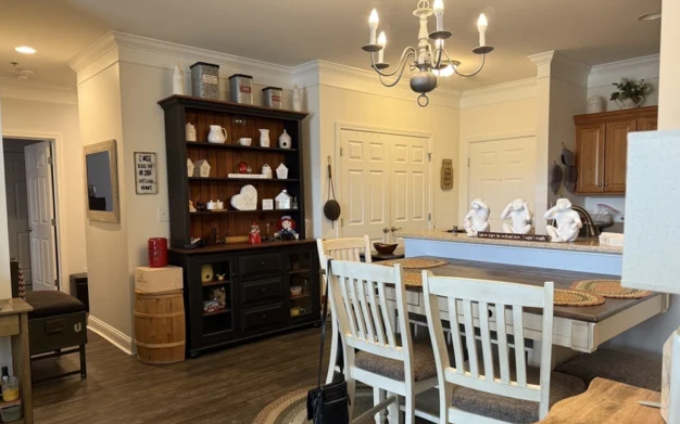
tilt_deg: -3.8
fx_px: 482
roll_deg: +0.5
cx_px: 340
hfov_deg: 70.4
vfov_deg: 47.5
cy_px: 227
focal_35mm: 26
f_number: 1.78
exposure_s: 1/60
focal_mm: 6.76
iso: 200
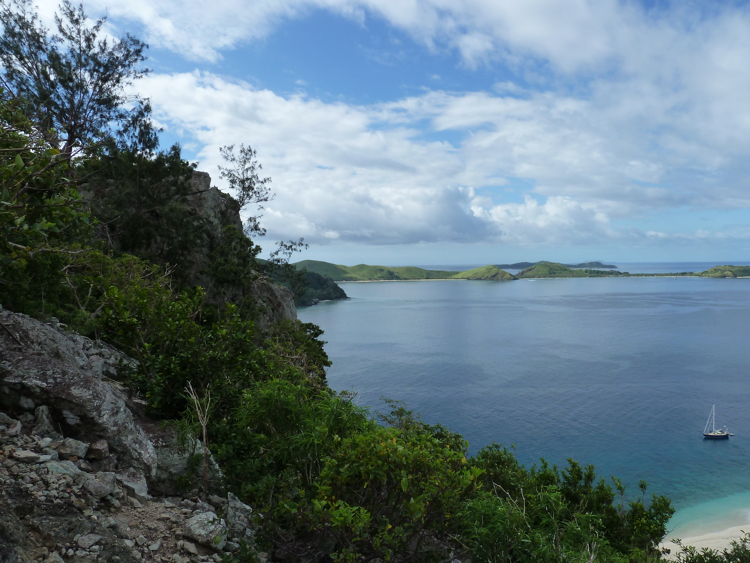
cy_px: 282
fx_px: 542
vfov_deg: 54.9
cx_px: 375
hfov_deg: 69.4
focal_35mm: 25
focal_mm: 4.1
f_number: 5
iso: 125
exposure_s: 1/400
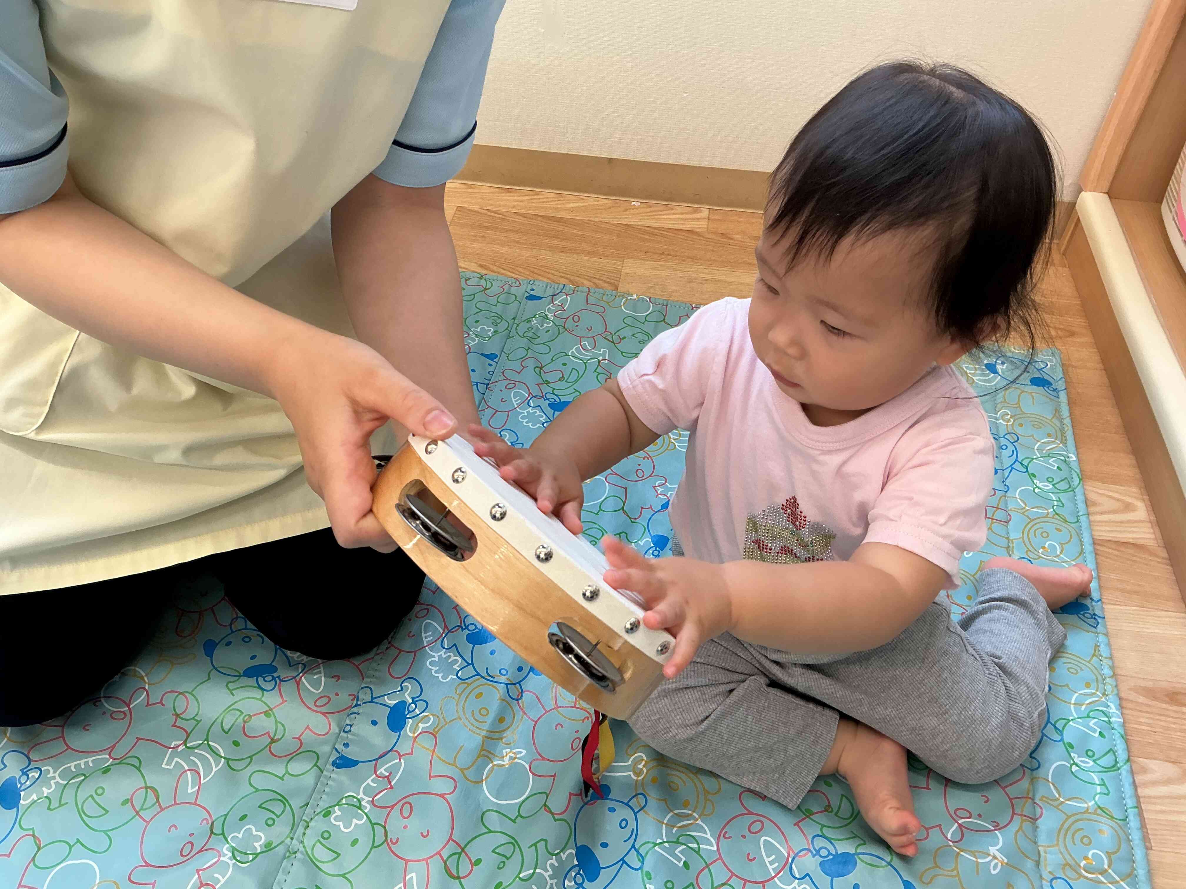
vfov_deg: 48.2
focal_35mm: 29
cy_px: 444
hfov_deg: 61.7
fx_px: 994
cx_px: 593
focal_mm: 3
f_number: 1.8
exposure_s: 1/120
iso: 50
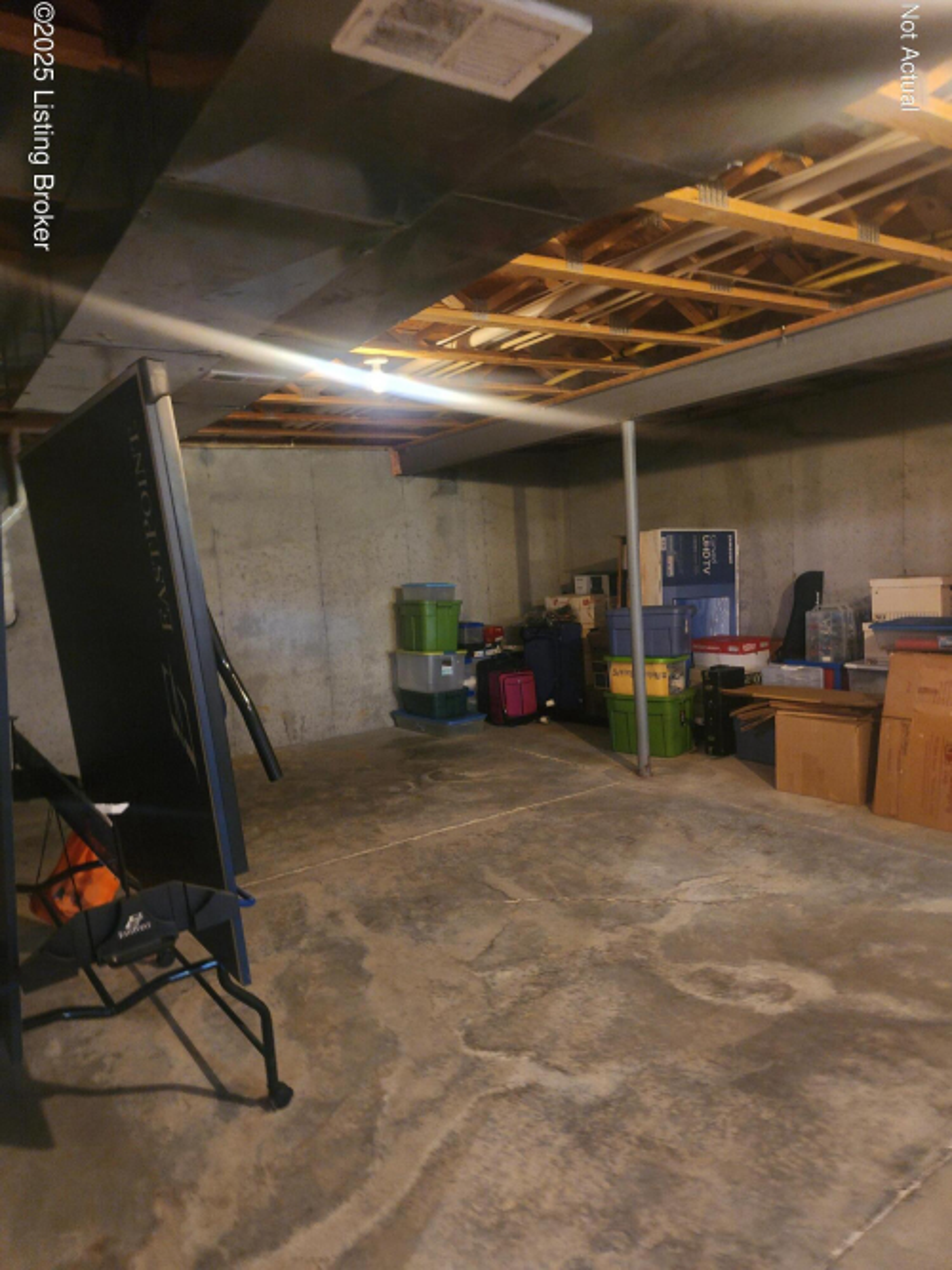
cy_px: 635
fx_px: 844
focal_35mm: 23
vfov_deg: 73.9
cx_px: 476
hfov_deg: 58.9
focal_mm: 6.4
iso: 400
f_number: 1.8
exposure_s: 1/10
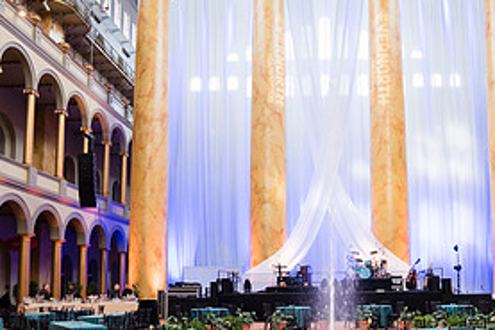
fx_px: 537
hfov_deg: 48.8
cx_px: 327
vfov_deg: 33.7
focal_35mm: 39
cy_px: 236
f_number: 3.5
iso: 1000
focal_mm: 18
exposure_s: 1/100
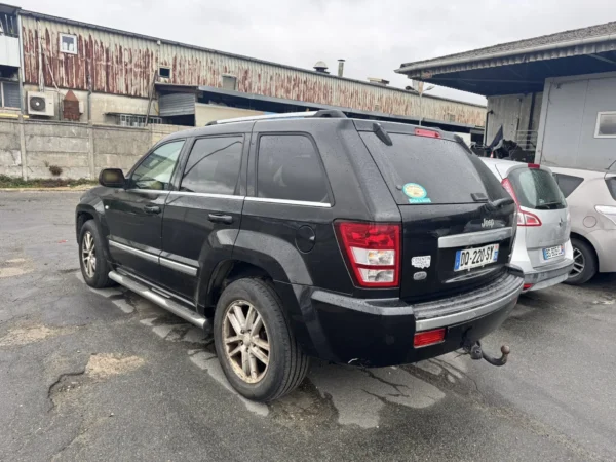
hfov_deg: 71.6
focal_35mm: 24
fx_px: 427
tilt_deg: -7.5
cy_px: 231
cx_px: 308
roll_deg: -3.6
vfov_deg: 56.8
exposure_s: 1/433
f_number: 1.78
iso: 80
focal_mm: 6.76
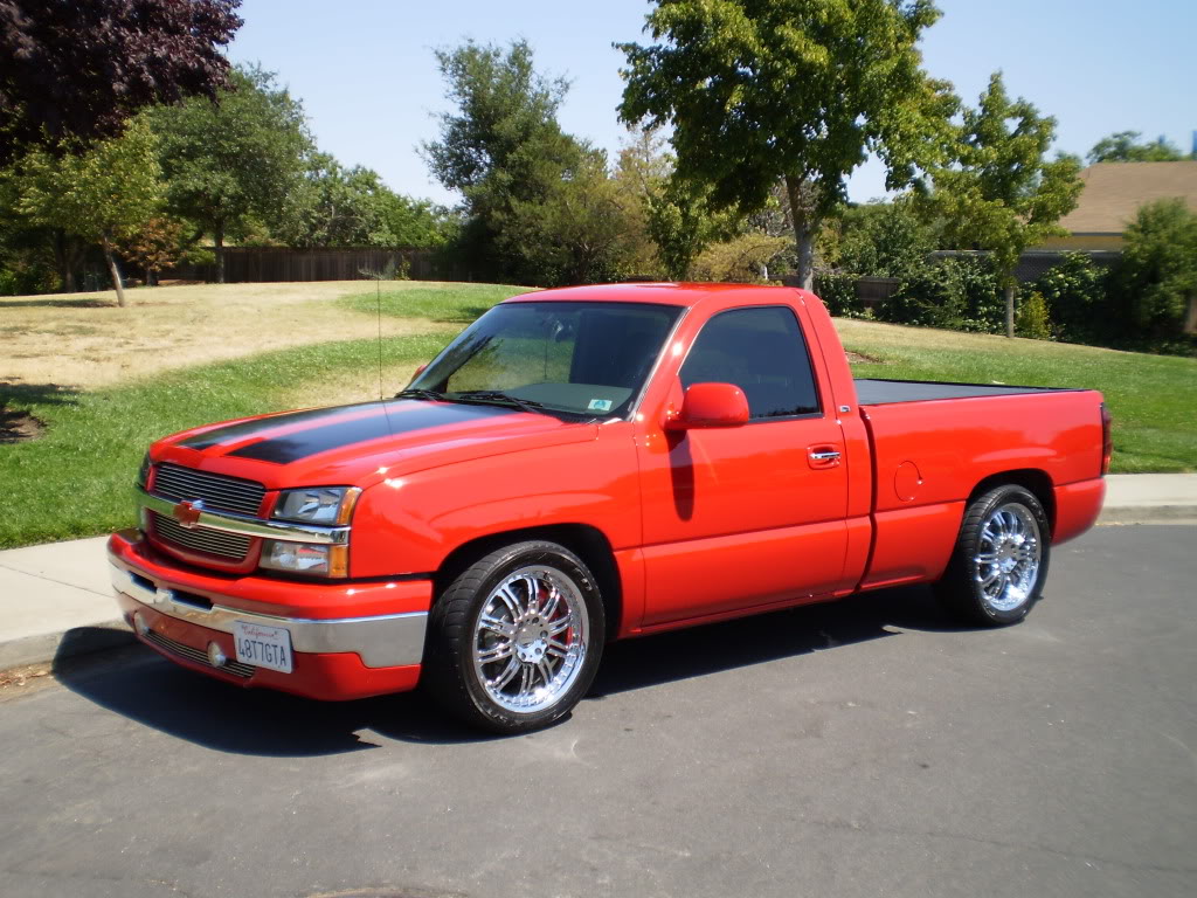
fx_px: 1452
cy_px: 449
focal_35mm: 42
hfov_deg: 44.8
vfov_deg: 34.3
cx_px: 598
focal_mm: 7.4
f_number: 3.5
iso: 64
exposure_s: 1/640
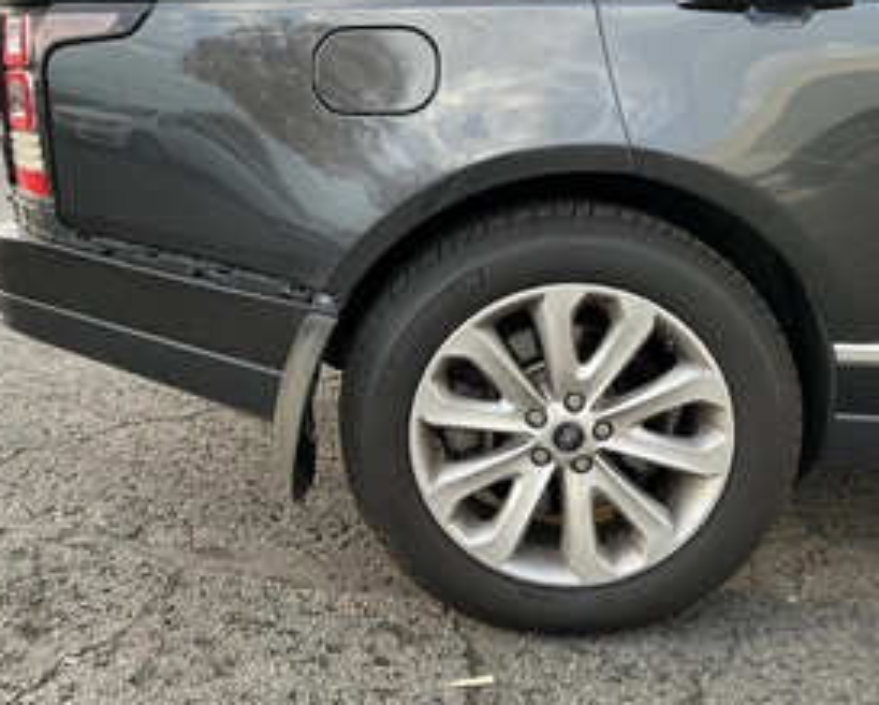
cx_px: 312
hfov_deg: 45.2
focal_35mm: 40
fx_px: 1042
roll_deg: -0.6
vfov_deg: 37.2
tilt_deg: -10.3
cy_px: 261
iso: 25
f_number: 1.8
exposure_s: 1/122
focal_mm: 3
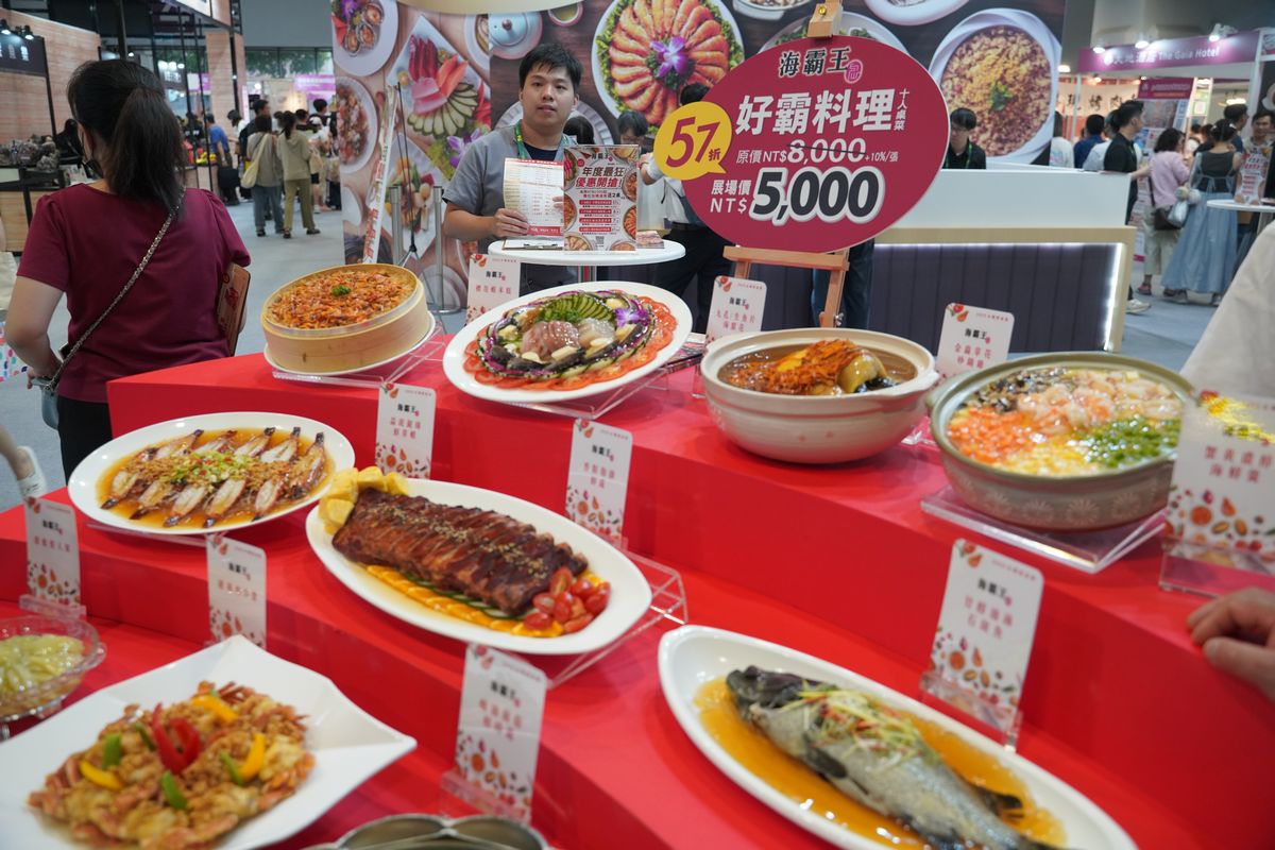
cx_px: 638
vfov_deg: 46.4
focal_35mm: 28
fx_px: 992
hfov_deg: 65.5
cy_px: 425
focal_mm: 28
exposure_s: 1/160
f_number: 4
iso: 2000
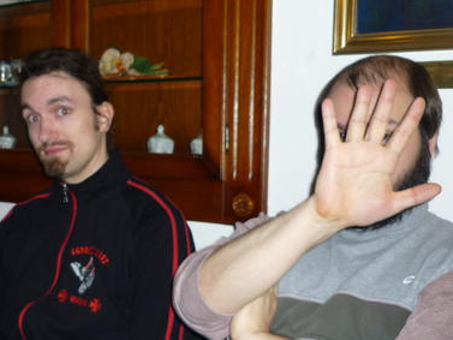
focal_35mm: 56
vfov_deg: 26.0
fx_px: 733
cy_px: 220
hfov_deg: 33.3
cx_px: 88
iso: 100
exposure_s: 1/125
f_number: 2.8
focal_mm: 5.5
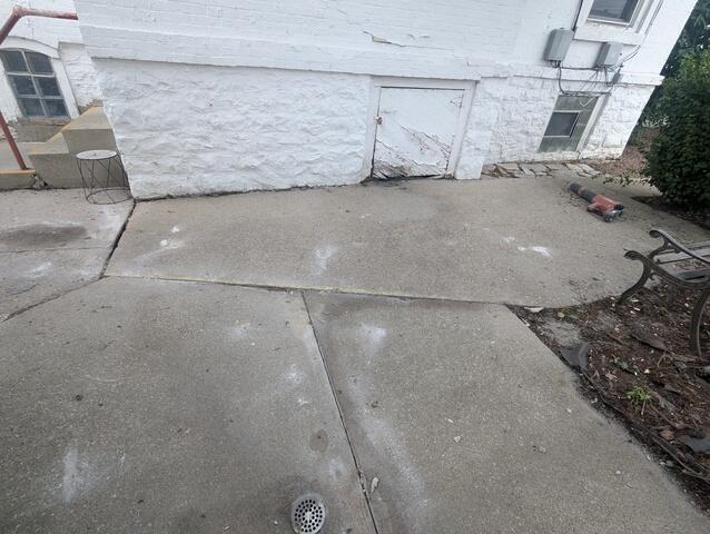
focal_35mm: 16
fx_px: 329
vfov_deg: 78.2
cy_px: 267
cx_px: 355
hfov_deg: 94.4
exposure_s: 1/130
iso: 48
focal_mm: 2.35
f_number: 2.2
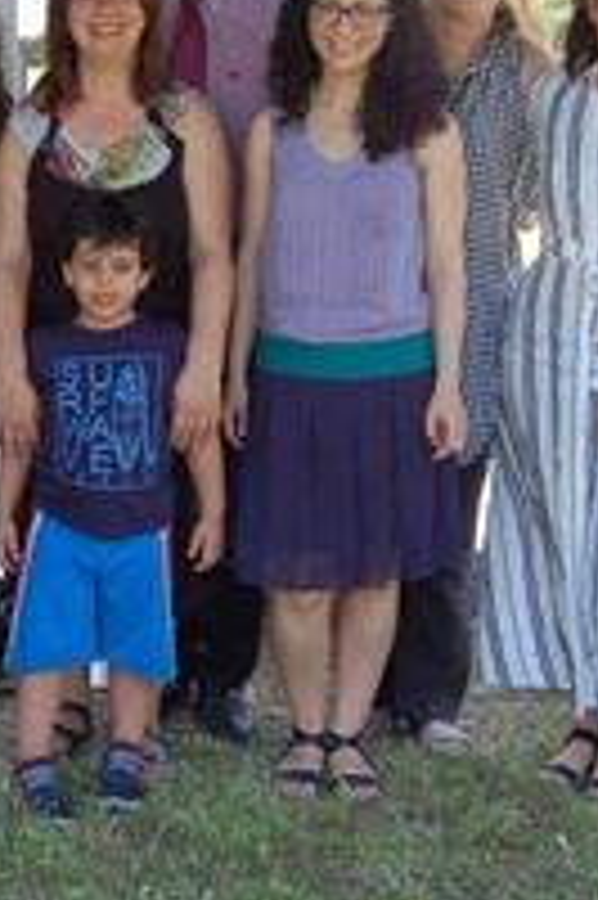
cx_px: -79
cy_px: 346
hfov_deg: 14.3
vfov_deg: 21.8
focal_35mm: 93
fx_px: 2330
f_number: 5.6
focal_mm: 23
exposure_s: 1/125
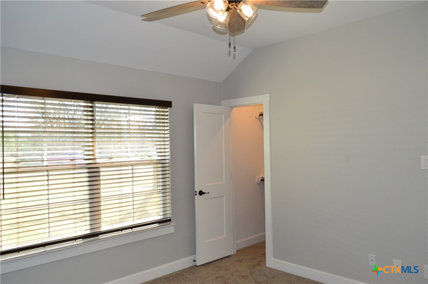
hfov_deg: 67.4
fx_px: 321
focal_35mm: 27
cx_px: 214
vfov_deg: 47.8
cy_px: 142
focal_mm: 18
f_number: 5.6
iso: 800
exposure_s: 1/200
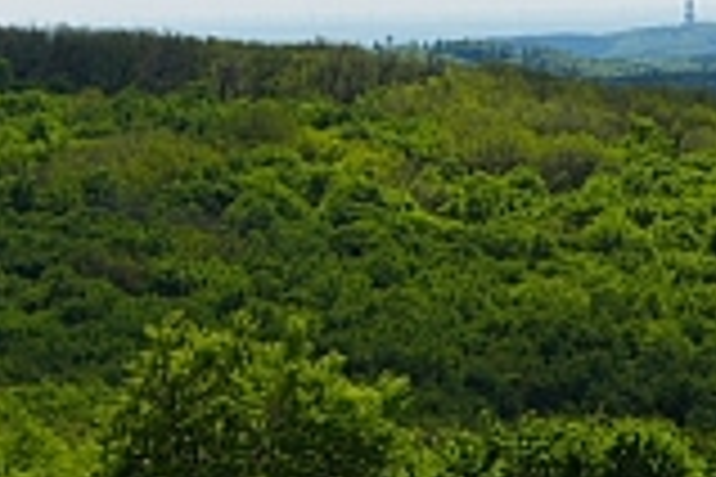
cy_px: 92
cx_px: 171
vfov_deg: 5.9
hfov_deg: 8.9
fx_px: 4614
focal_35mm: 232
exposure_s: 1/250
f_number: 6.3
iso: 100
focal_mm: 46
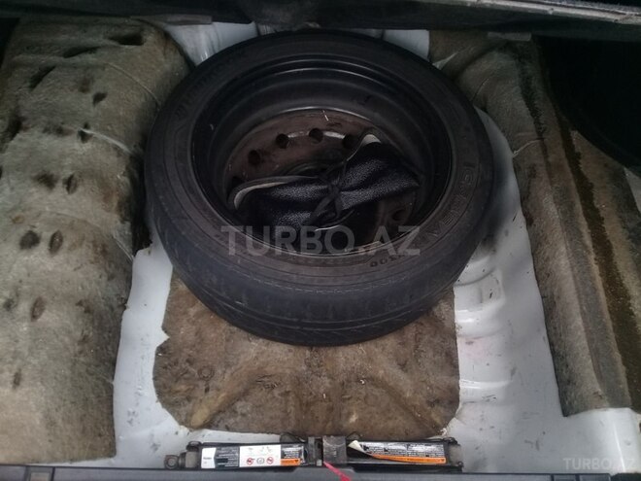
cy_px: 240
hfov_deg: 58.4
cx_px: 320
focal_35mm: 31
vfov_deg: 45.4
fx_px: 574
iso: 64
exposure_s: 1/33
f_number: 2.2
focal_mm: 3.3
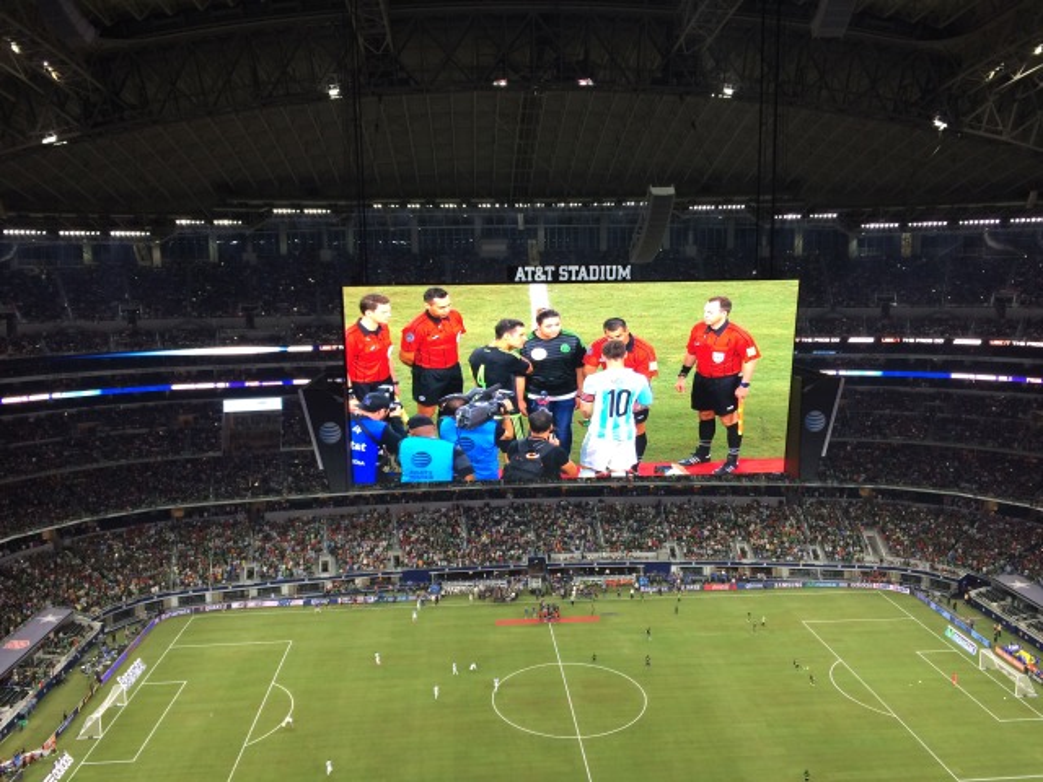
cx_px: 522
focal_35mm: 29
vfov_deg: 48.2
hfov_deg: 61.7
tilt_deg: -7.8
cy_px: 391
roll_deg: +2.0
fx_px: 874
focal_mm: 4.15
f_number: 2.2
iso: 40
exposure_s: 1/30
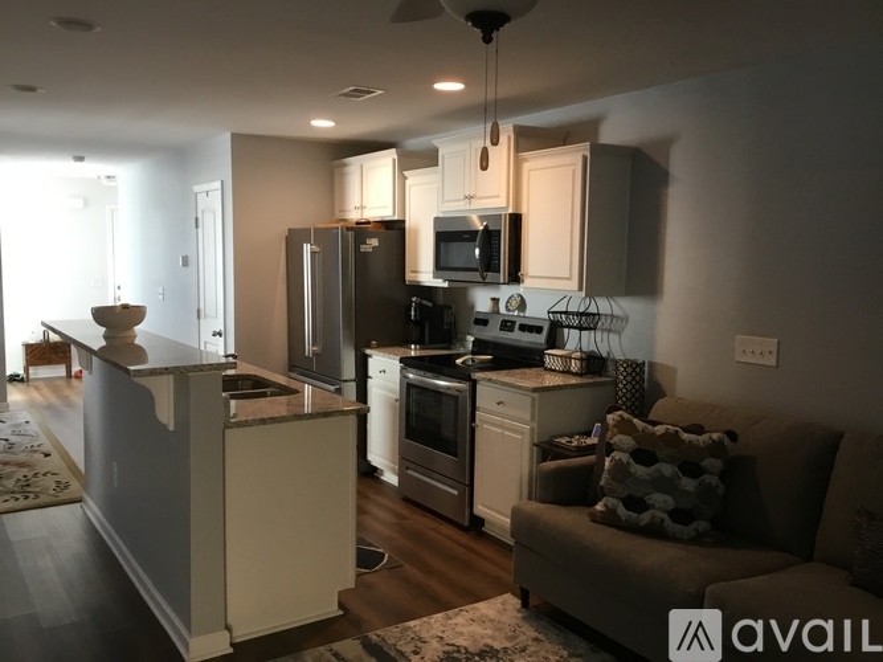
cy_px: 331
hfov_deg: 58.4
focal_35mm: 31
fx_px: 791
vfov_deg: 45.4
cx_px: 442
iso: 80
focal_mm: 3.3
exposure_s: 1/30
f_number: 2.4
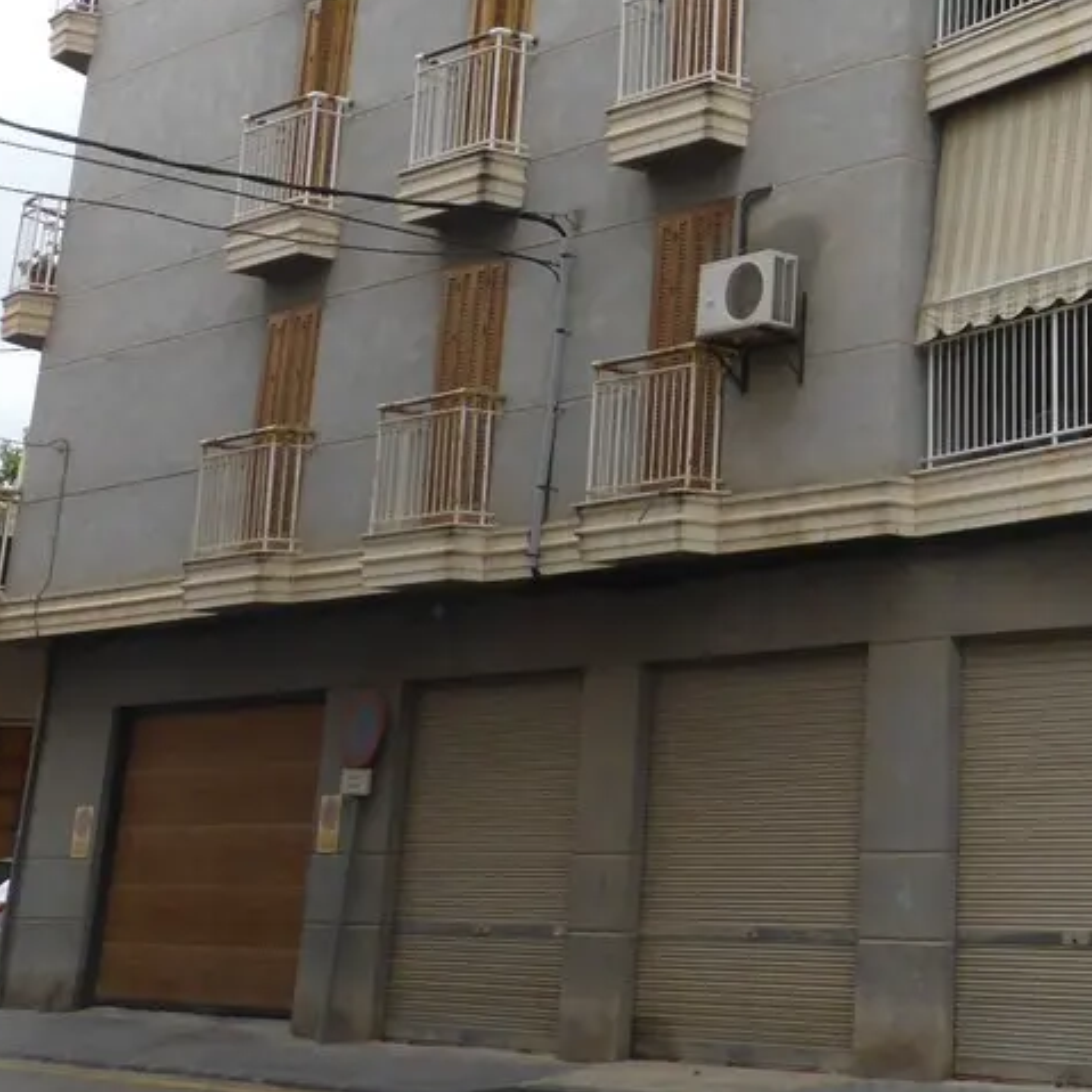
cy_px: 146
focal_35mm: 59
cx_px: 1388
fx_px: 2106
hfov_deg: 25.4
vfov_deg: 28.2
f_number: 3.3
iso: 100
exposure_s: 1/320
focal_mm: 4.3
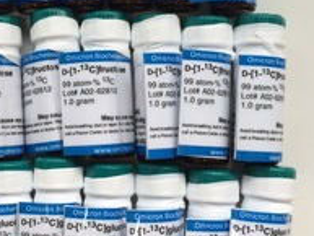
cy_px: 94
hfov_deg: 31.7
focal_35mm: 60
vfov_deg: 24.4
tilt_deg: -85.7
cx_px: 86
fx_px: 545
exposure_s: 1/30
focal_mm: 4.15
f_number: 2.2
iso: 40
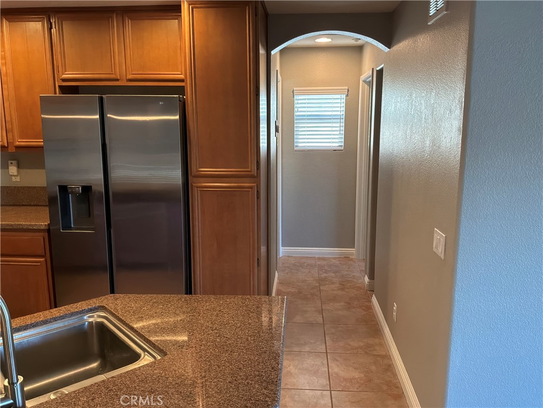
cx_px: 272
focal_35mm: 28
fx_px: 439
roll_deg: +0.4
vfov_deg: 49.7
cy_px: 204
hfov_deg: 63.4
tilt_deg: -10.1
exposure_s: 1/60
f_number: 1.8
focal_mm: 3
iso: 160
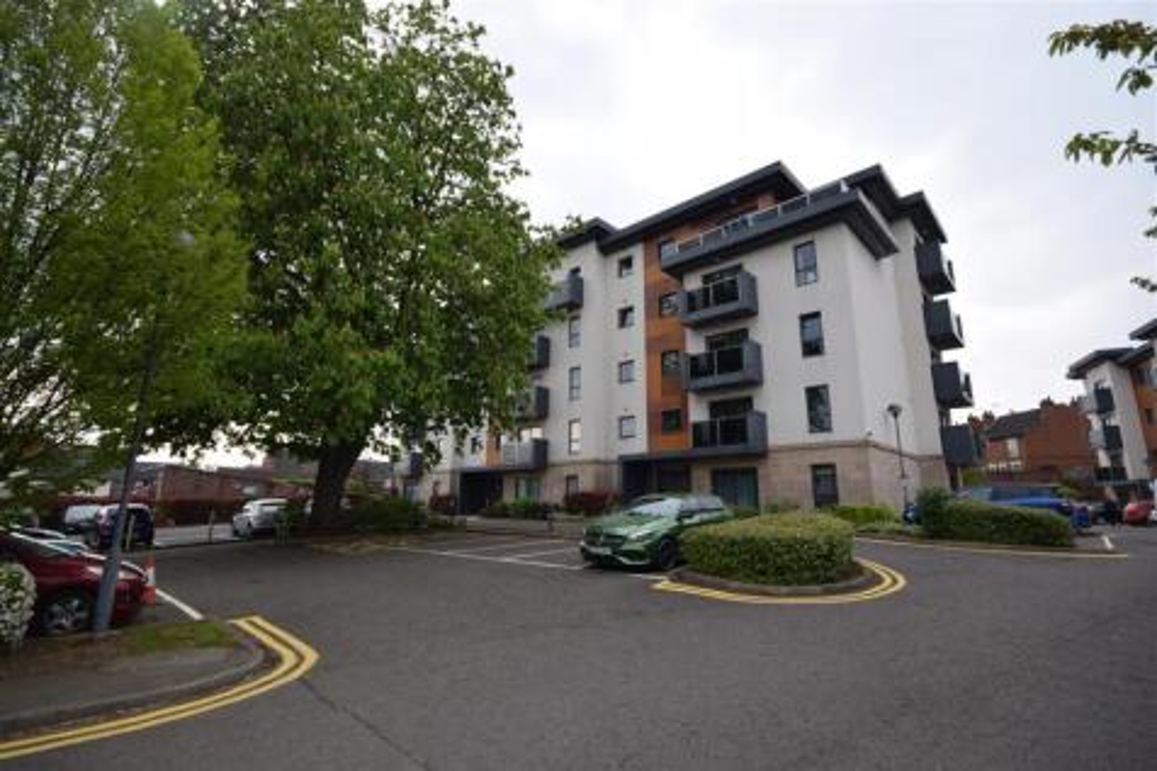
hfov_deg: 95.0
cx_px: 578
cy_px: 386
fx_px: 530
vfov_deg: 72.0
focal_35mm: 16
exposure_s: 1/250
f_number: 8
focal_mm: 11
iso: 400
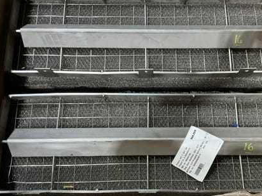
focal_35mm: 34
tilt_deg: -75.4
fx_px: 257
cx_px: 155
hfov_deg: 53.6
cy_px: 104
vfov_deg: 41.8
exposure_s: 1/50
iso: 100
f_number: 1.8
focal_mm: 3
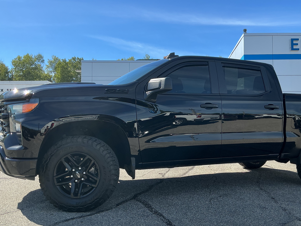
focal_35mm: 36
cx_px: 182
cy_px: 118
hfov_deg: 51.0
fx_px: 313
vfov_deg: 39.6
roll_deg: +1.2
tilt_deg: +4.0
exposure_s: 1/929
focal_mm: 3
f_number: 1.8
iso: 25
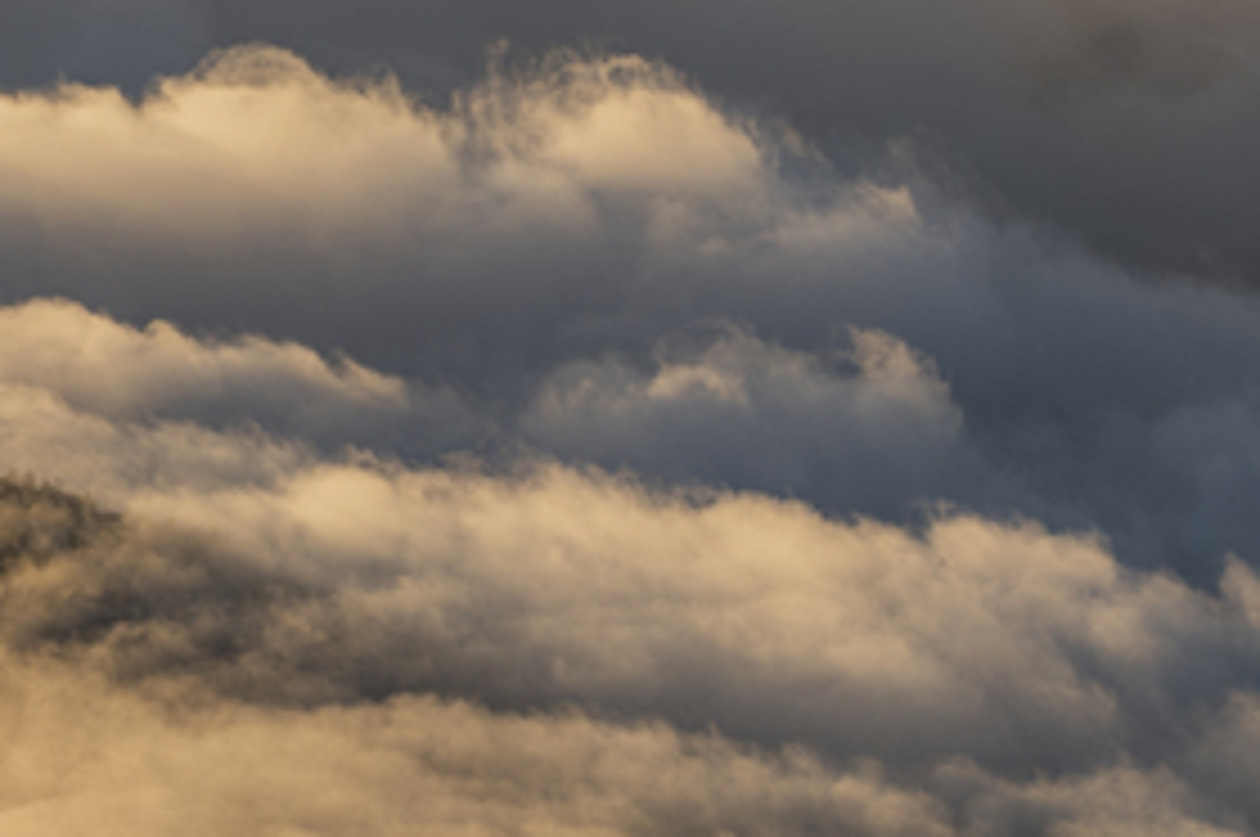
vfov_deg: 4.3
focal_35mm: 322
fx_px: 11257
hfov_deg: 6.4
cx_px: 504
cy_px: 572
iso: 100
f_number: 5.6
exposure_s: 1/500
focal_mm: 100
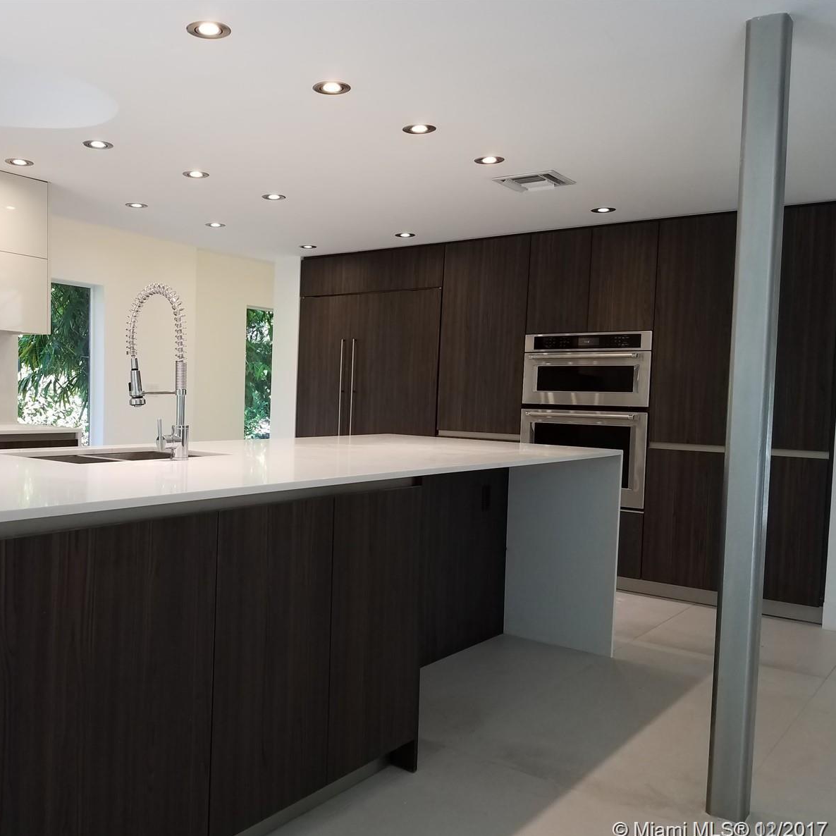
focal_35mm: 31
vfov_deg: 52.5
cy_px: 422
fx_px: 847
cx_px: 278
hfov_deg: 51.5
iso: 50
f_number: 1.7
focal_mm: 4.2
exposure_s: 1/60
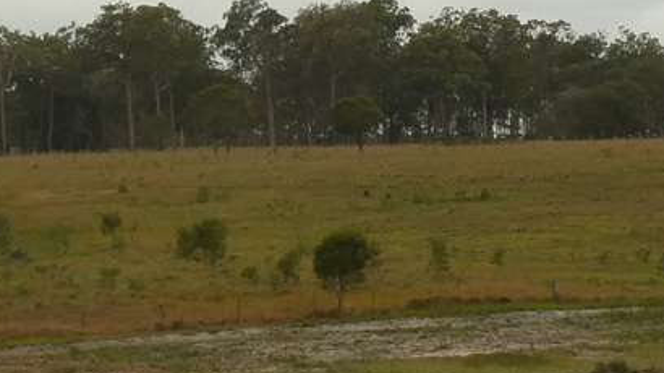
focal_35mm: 291
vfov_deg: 4.2
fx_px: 5120
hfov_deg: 7.4
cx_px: 15
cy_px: 149
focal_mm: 10.3
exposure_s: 1/800
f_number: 4.2
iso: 80
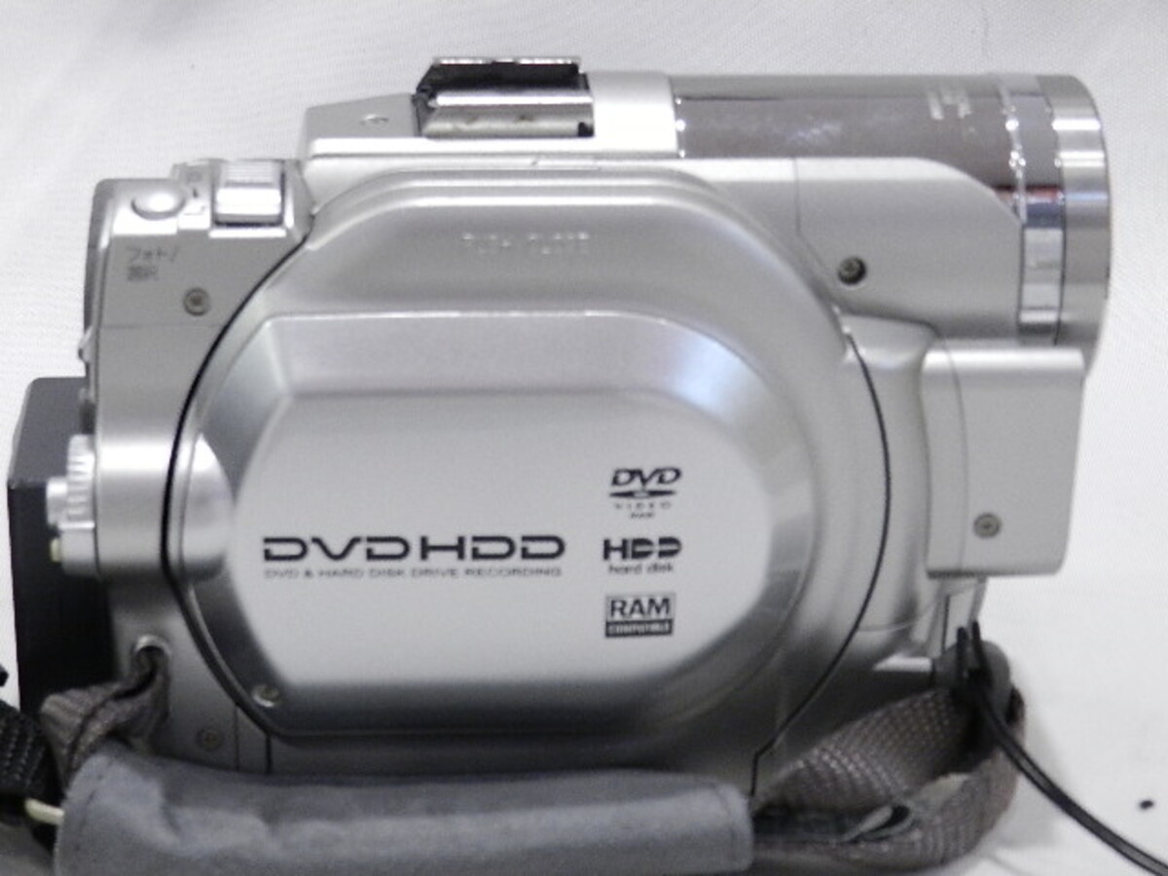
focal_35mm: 84
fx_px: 2834
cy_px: 438
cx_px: 584
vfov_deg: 17.6
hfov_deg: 23.3
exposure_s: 1/60
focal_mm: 14.9
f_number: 4.4
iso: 800
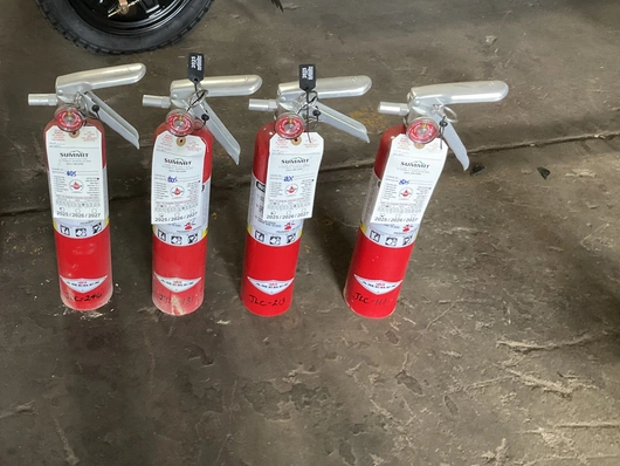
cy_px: 169
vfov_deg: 34.9
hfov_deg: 45.0
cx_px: 201
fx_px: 735
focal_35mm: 41
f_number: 1.8
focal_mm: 3
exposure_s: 1/60
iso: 250
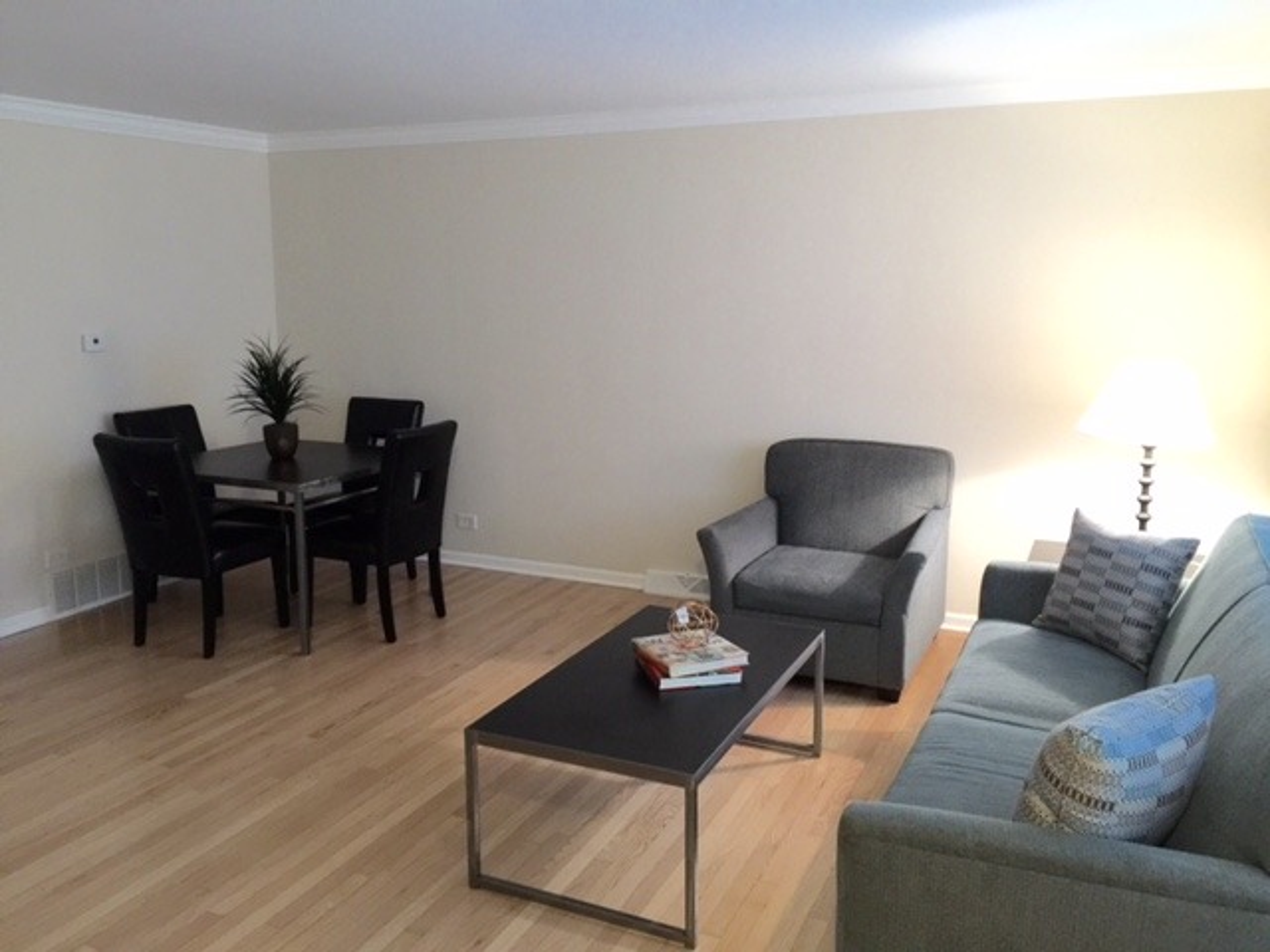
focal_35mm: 29
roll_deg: +0.0
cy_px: 476
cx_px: 635
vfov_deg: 48.2
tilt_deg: -8.5
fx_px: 1064
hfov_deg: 61.7
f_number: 2.2
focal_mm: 4.15
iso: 125
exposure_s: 1/10
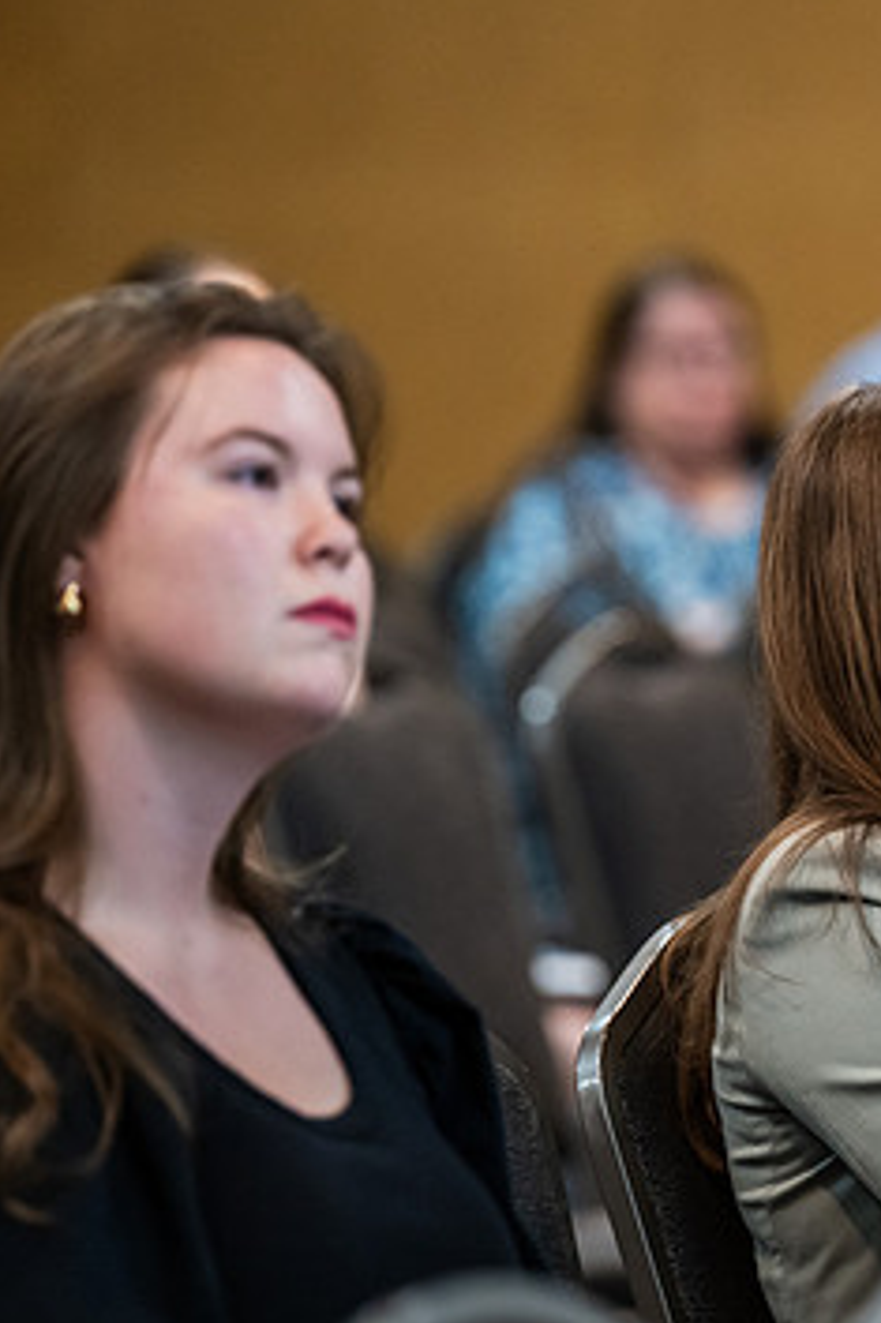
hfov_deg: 4.8
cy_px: 706
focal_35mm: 288
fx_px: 10582
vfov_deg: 7.2
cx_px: 933
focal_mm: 175
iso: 2500
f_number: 3.2
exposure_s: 1/200
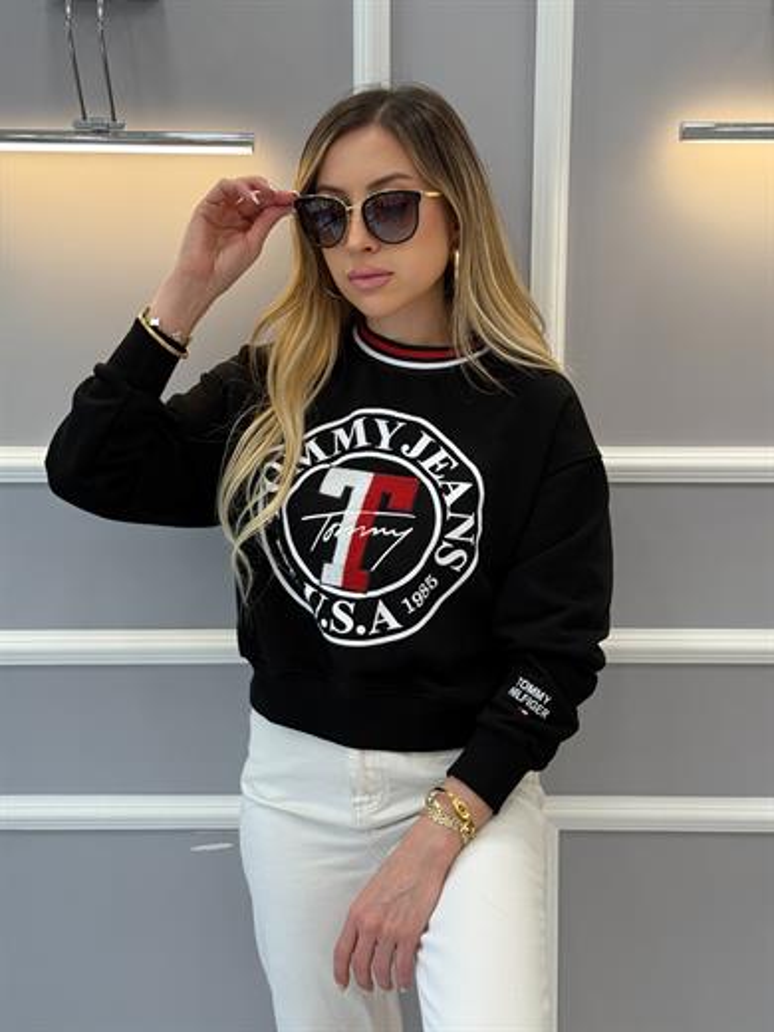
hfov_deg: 30.3
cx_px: 387
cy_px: 516
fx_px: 1431
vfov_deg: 39.7
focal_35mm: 48
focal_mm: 6.76
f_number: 1.78
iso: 50
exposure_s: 1/100
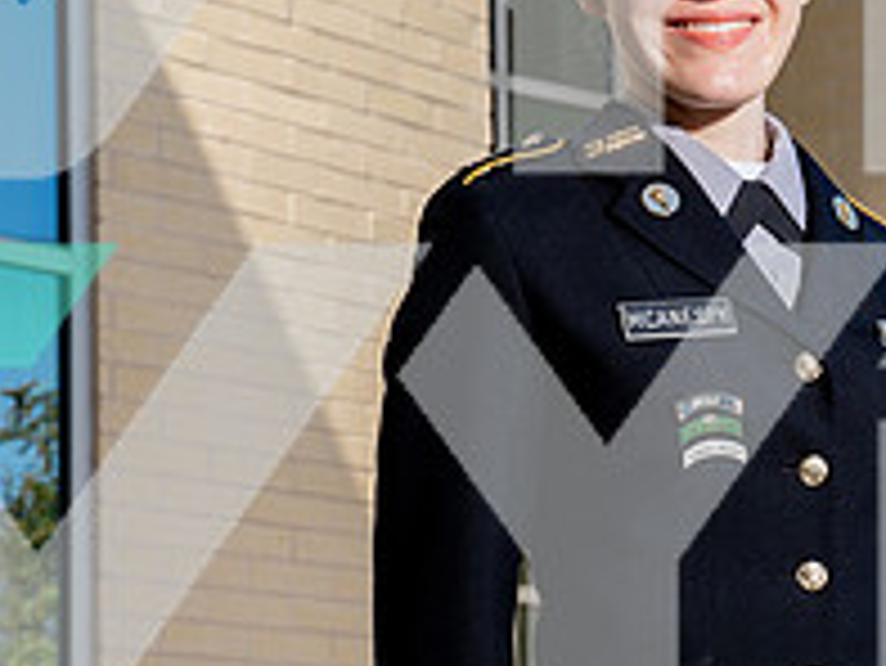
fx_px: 4559
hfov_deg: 11.0
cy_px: 484
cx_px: 792
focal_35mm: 178
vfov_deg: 8.3
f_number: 8
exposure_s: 1/125
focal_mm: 63
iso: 200
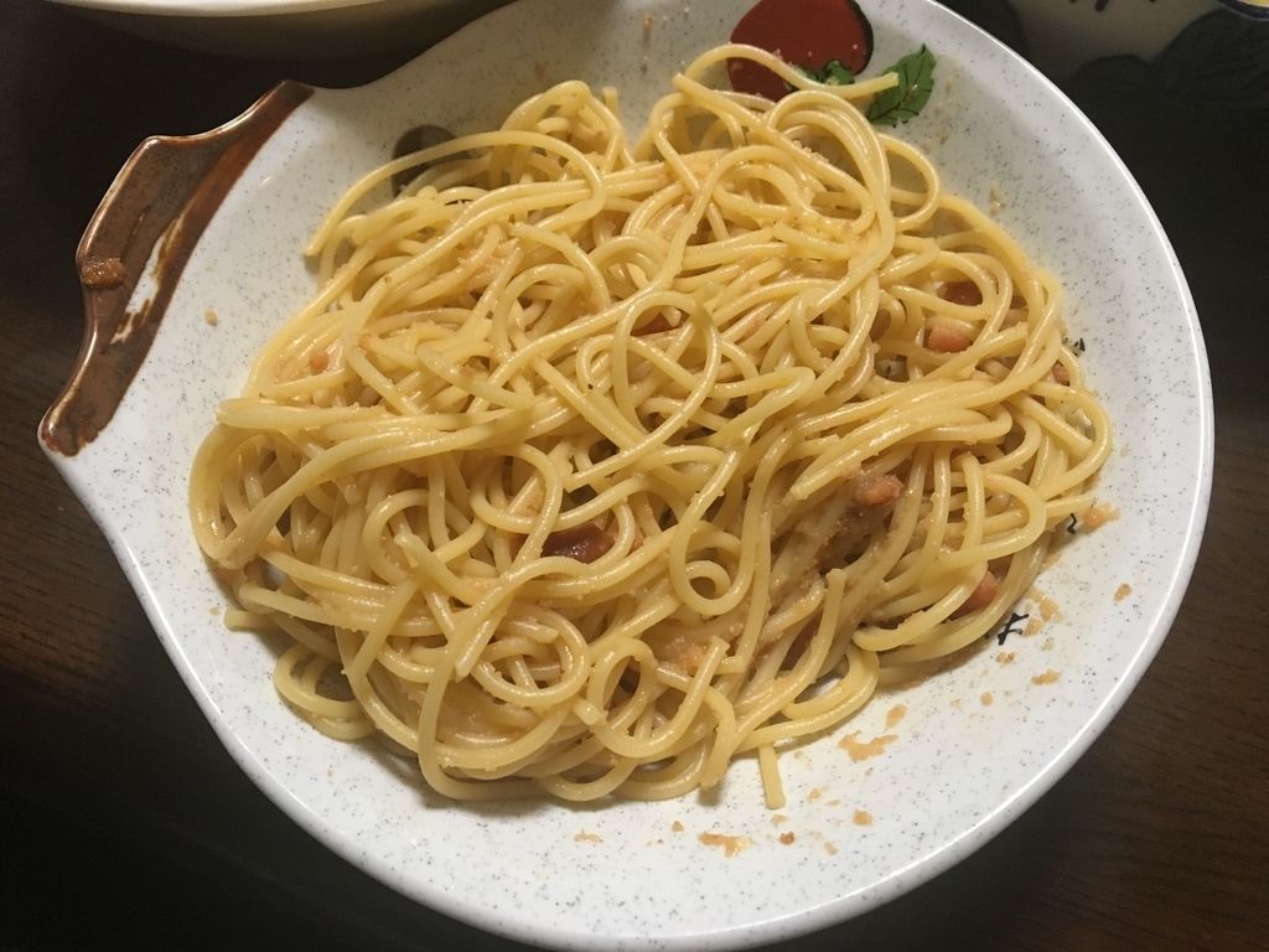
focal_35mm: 29
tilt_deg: -65.1
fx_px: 1063
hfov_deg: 61.7
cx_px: 634
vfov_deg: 48.2
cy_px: 476
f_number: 2.2
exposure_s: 1/30
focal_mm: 4.15
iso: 160
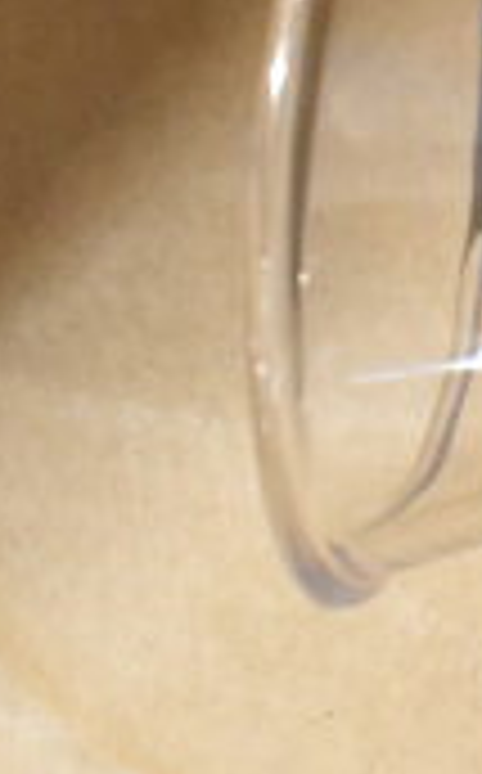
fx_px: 3205
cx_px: 1131
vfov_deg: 13.7
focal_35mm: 152
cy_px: 74
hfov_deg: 8.0
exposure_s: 1/250
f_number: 8
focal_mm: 28
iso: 6400
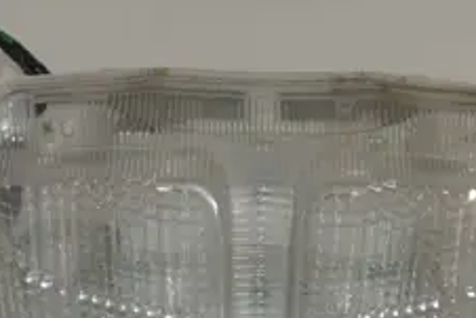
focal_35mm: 107
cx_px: 251
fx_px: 1416
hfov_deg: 19.1
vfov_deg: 12.7
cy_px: 286
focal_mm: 16.9
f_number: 4.5
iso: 200
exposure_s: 1/60
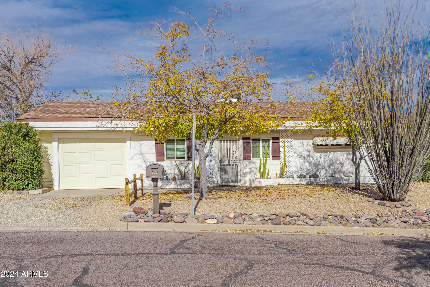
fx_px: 442
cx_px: 215
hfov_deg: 51.9
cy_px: 144
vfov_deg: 36.0
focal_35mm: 37
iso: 100
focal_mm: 25
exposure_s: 1/5000
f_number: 8
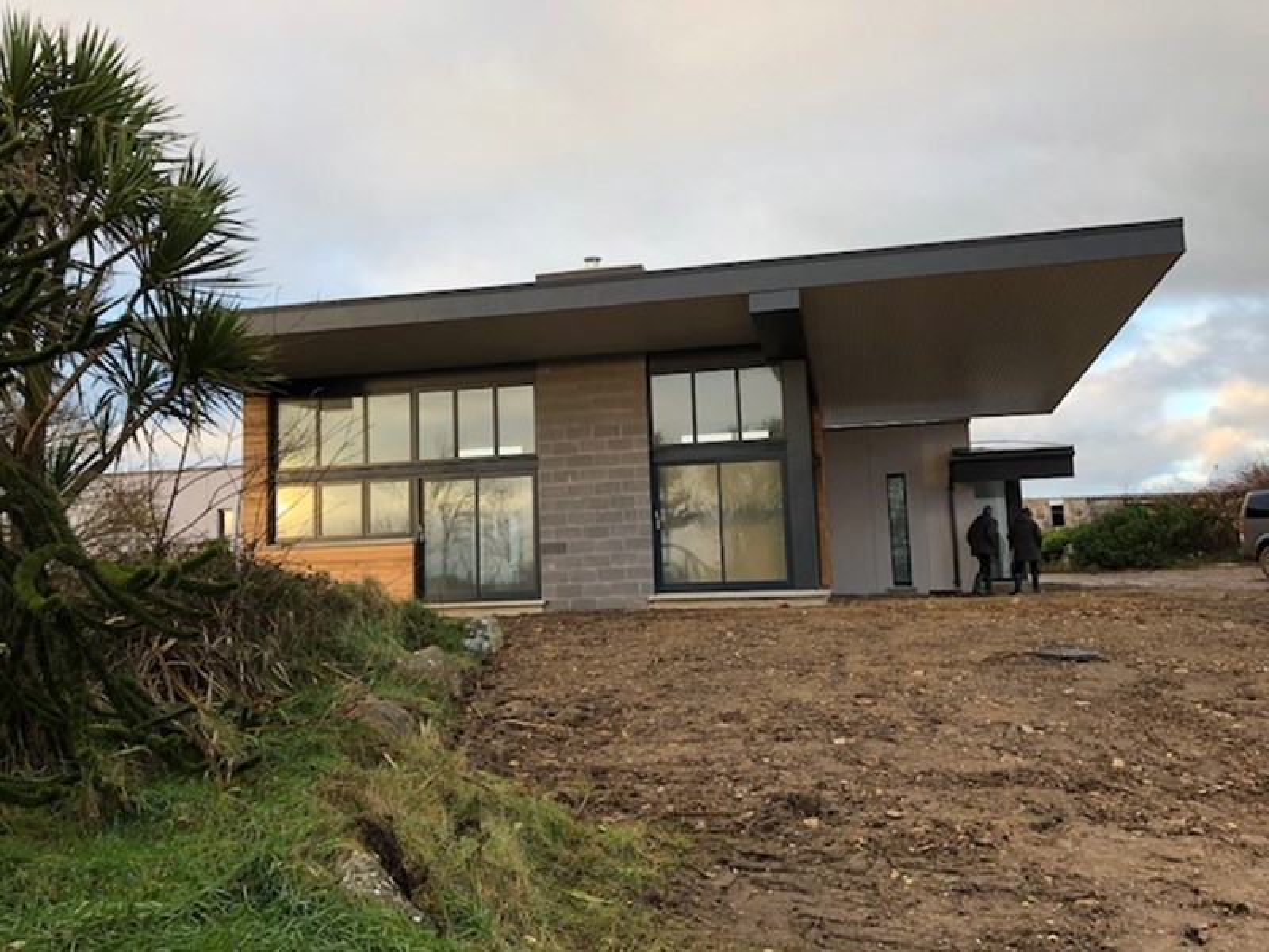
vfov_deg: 49.7
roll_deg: +2.9
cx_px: 634
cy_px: 476
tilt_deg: +6.3
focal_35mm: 28
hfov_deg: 63.4
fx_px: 1026
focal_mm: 3.99
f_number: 1.8
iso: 20
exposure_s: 1/157
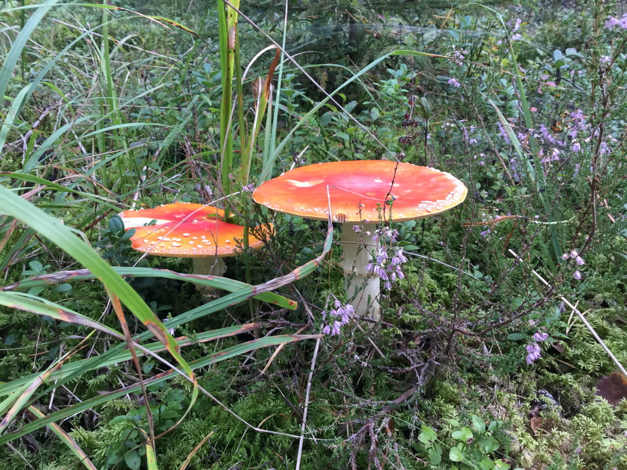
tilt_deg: -22.4
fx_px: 562
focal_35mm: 31
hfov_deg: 58.4
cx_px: 314
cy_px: 235
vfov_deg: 45.4
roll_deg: +1.1
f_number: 2.4
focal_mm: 3.3
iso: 25
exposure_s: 1/33
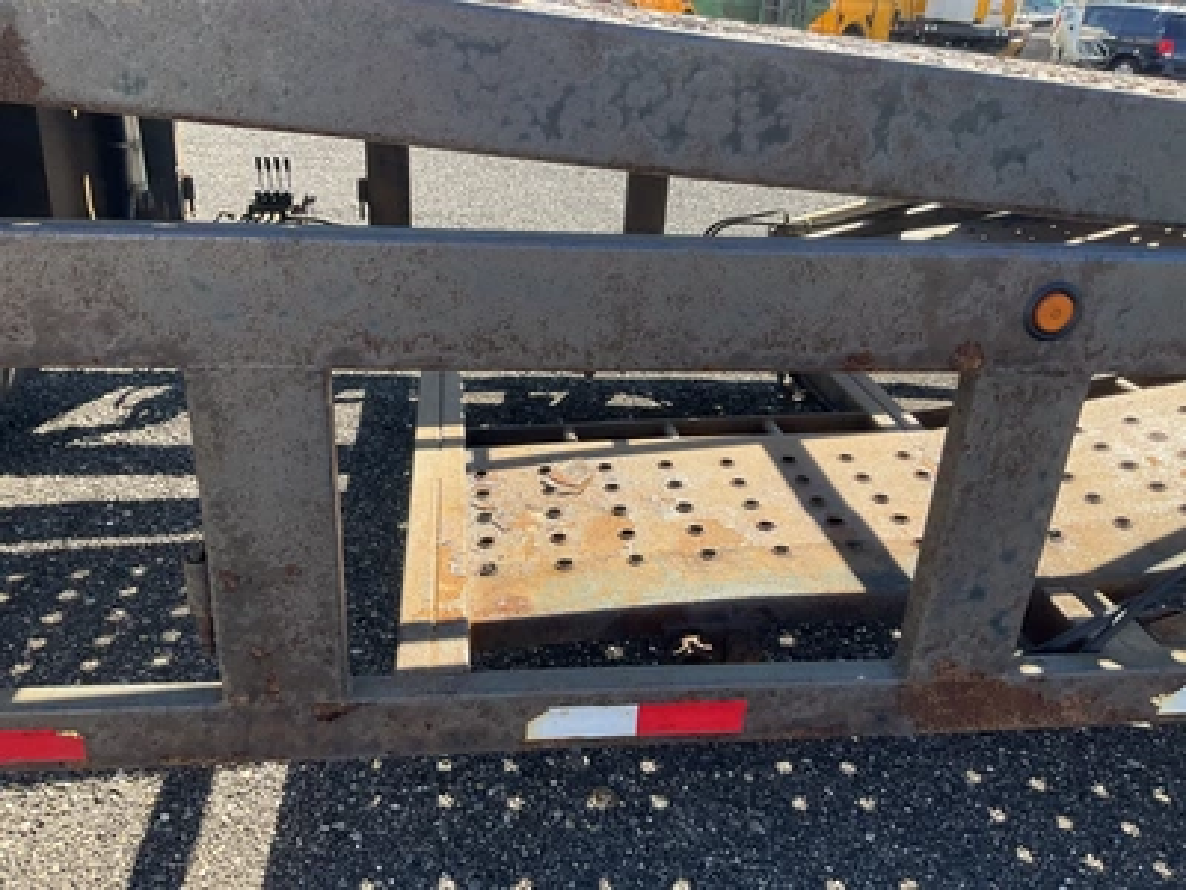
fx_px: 994
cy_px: 445
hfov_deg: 61.7
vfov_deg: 48.2
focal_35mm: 29
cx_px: 593
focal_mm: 3
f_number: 1.8
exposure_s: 1/383
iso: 25
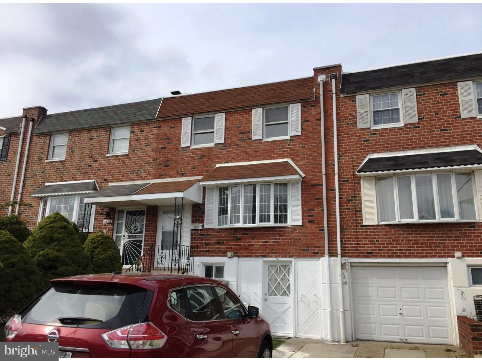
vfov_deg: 48.2
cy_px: 180
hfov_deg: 61.7
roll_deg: -2.6
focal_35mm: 29
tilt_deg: +13.9
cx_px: 241
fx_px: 404
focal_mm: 4.15
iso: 32
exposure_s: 1/2639
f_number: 2.2
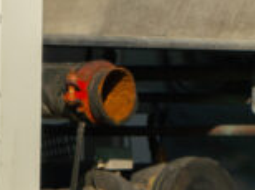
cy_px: 112
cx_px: -487
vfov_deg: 4.1
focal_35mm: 365
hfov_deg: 5.2
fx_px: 2685
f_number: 7.1
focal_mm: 57
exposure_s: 1/320
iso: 100
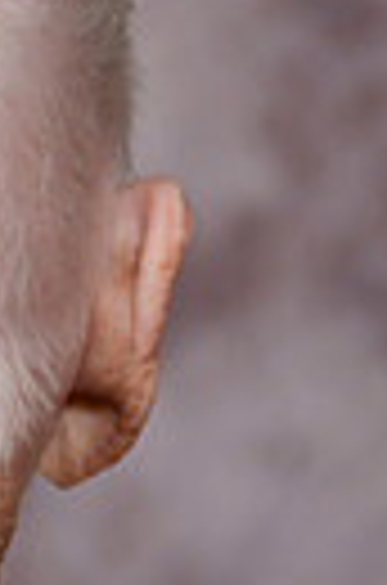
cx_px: -261
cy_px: 158
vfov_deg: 2.3
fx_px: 14265
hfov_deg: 1.6
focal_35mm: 880
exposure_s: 1/125
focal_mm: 170
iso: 200
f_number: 5.6
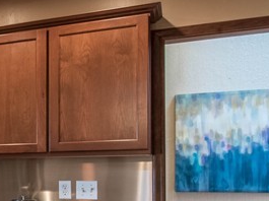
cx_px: -192
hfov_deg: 20.7
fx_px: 551
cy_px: 179
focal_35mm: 71
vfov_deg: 20.3
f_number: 16
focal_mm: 18
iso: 800
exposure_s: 1/25
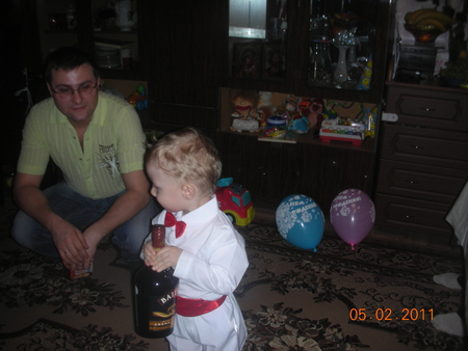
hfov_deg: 52.6
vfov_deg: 40.7
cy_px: 176
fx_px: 473
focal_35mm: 35
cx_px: 234
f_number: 3
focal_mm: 5.8
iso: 50
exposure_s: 1/60.1
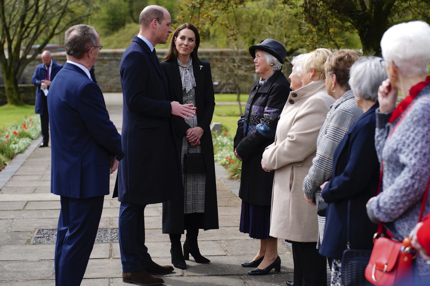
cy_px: 143
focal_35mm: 75
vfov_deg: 18.2
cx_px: 215
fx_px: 896
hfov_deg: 27.0
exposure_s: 1/800
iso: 50
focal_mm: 50
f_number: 2.2
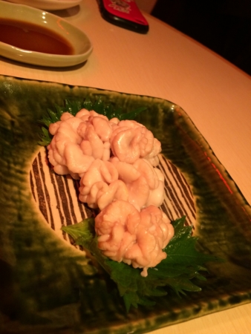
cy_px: 167
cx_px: 126
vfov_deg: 61.6
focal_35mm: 29
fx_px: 280
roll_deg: -25.5
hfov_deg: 48.3
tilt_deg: -42.4
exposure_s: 1/33
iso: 250
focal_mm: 4.15
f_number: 2.2
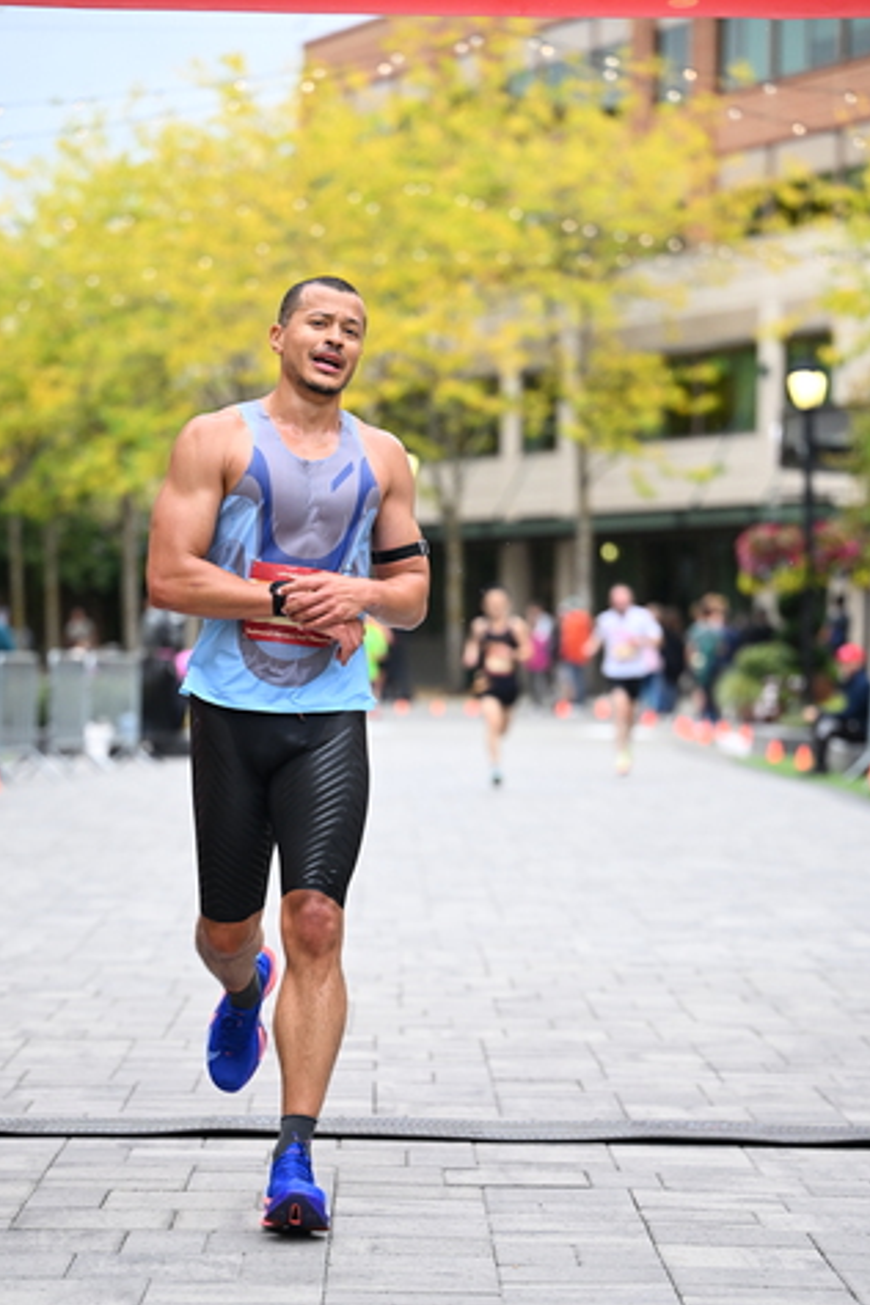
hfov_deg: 11.8
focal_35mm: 116
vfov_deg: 17.6
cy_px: 754
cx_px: 401
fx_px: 4205
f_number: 2.8
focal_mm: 100
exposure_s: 1/1250
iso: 1250
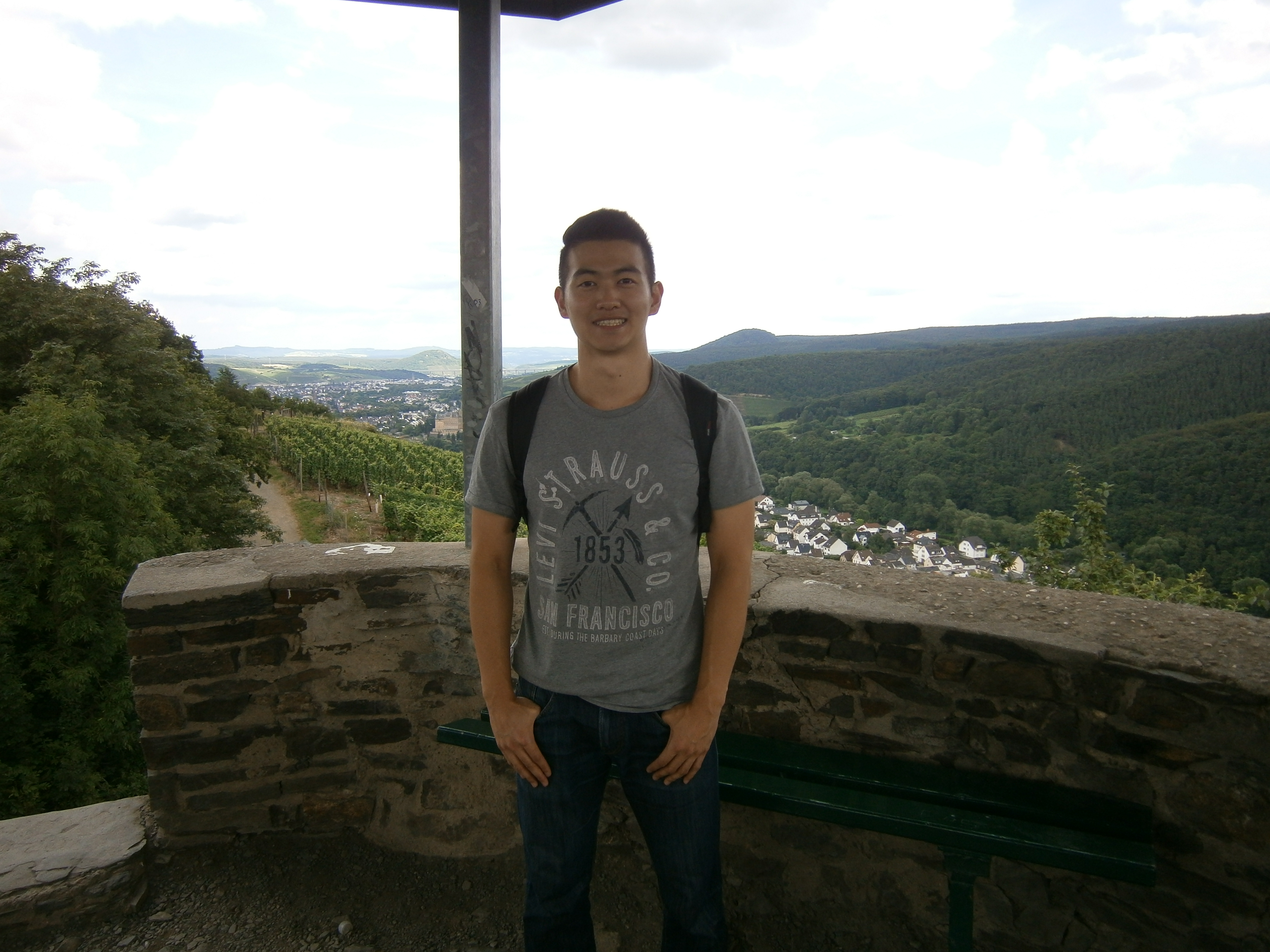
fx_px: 954
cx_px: 635
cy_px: 476
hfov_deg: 67.3
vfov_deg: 53.1
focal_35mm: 26
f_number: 2.8
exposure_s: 1/320
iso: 80
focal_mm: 4.7
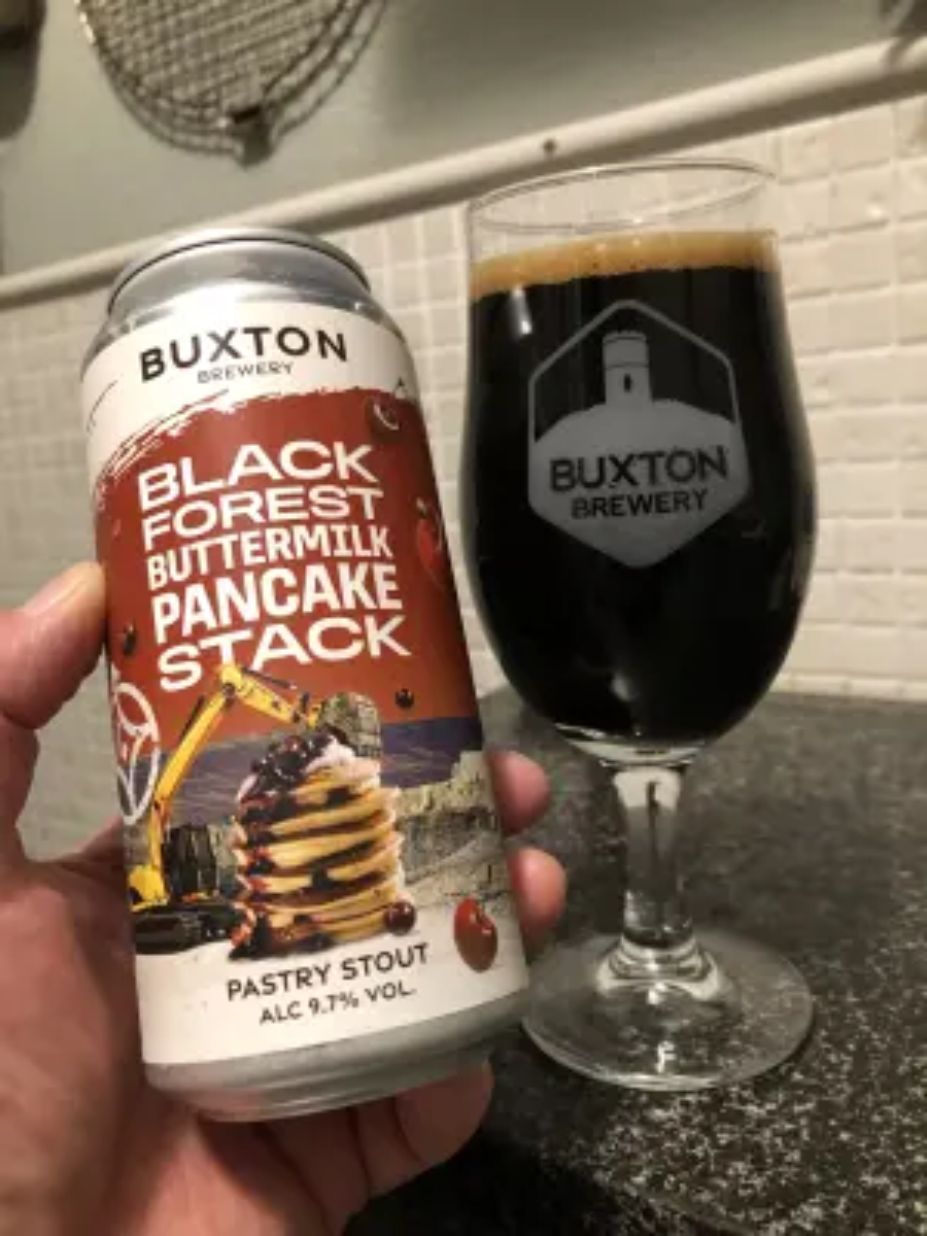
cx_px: 464
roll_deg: +5.1
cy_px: 618
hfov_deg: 49.7
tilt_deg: -9.1
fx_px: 1000
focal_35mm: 28
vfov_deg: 63.4
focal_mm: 3.99
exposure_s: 1/15
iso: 100
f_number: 1.8
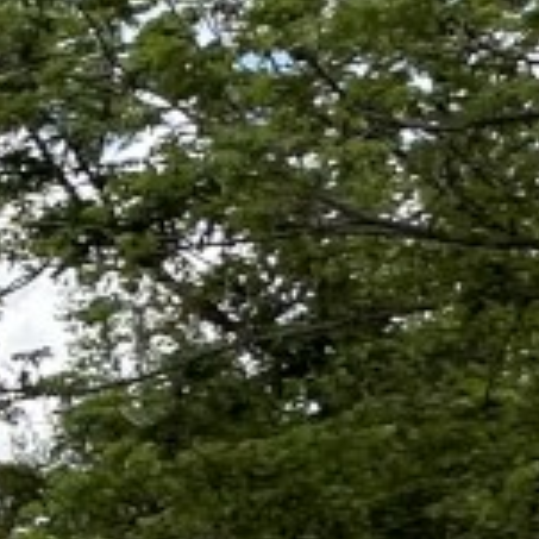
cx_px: -1592
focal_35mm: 131
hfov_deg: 8.1
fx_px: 2308
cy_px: 692
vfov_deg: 12.9
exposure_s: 1/3610
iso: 50
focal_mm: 2.22
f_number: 2.2
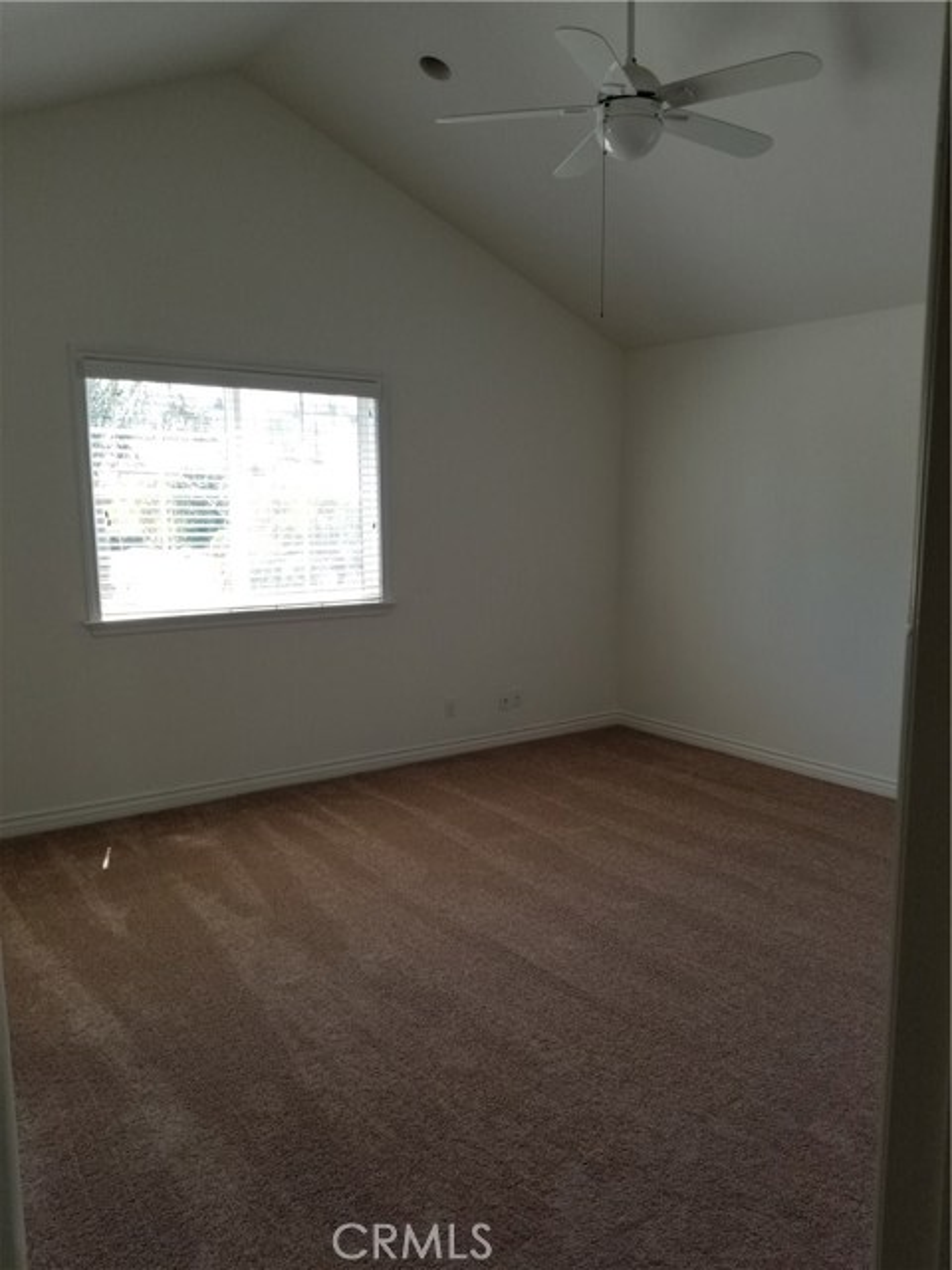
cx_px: 476
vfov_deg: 67.3
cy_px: 635
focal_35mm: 26
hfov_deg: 53.1
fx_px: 953
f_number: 1.7
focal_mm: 4.25
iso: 50
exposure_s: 1/141
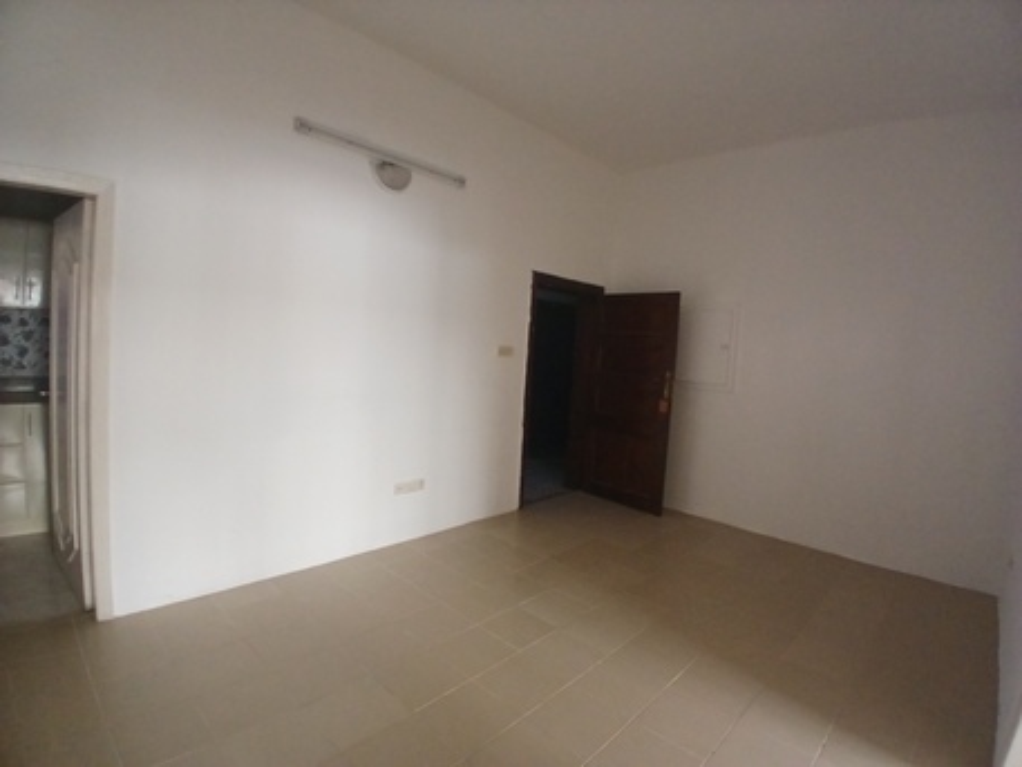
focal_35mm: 17
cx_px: 511
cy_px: 384
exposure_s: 1/33.3
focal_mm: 1.4
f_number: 2.2
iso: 160
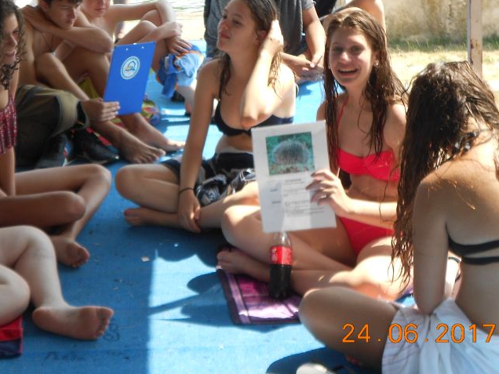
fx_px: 1110
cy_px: 98
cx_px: 137
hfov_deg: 25.1
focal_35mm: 77
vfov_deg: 19.0
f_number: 4.5
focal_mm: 8.8
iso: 80
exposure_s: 1/160
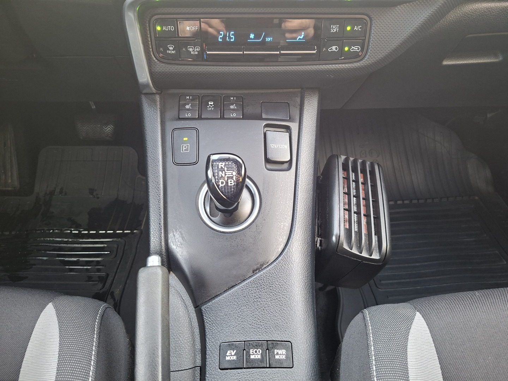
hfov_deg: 73.9
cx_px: 254
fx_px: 338
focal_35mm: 23
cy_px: 190
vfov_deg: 58.9
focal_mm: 5.54
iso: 320
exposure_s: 1/50
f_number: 1.8
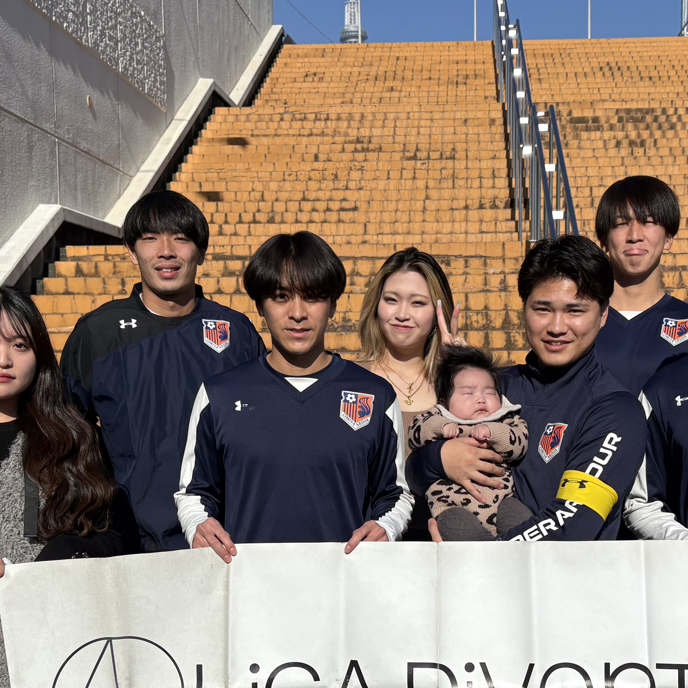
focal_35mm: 53
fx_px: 1192
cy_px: 527
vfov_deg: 31.5
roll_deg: +0.9
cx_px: 400
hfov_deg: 32.1
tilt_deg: -6.4
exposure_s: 1/6329
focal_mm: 5.96
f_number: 1.6
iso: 50
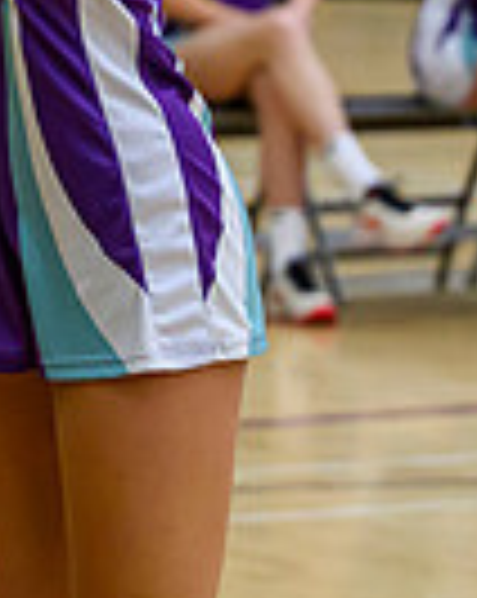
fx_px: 8667
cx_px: -508
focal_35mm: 490
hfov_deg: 3.1
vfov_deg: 3.9
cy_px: -348
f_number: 2.8
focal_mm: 86
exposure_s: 1/1250
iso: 3200
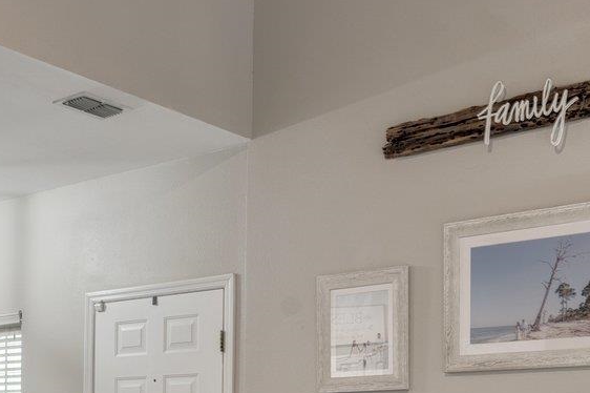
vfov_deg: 20.6
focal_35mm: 62
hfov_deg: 32.1
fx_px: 1015
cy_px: 452
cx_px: 188
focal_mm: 17
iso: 100
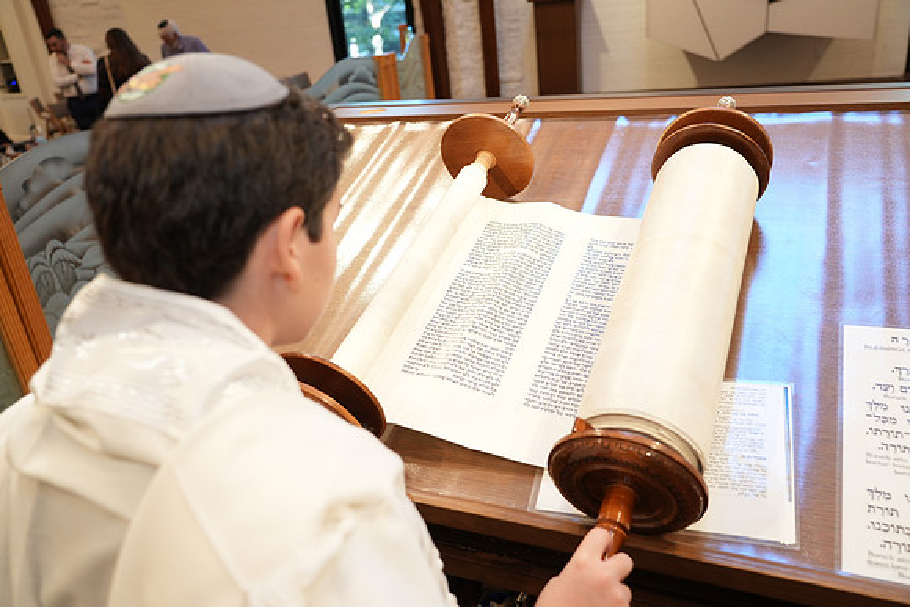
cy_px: 304
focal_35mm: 29
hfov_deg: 63.6
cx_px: 455
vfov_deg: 45.0
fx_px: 733
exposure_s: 1/80
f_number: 4
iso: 640
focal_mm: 29
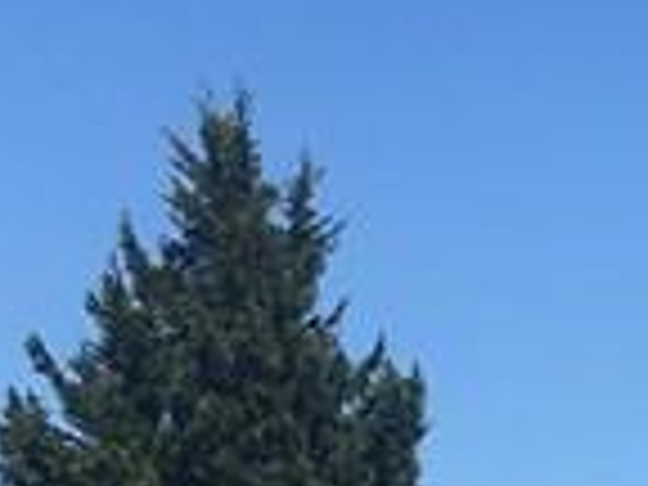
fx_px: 3856
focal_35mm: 206
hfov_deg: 9.3
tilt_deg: -4.3
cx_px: 981
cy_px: 1314
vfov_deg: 6.7
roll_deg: +0.9
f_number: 2.2
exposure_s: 1/1603
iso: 25
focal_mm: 4.15
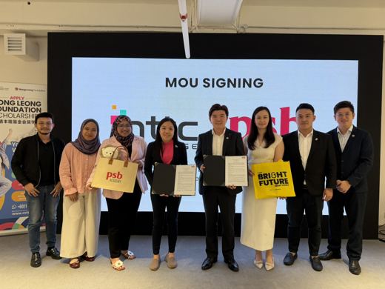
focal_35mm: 24
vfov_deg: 56.8
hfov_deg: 71.6
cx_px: 192
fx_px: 267
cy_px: 144
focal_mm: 6.76
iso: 200
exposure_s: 1/120
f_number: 1.78
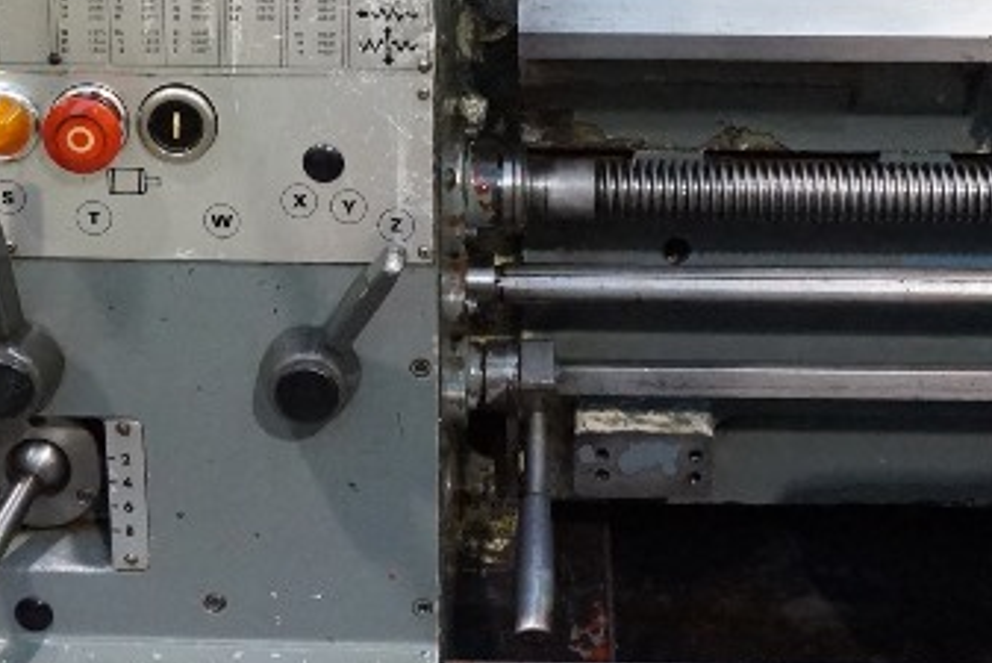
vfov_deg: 18.0
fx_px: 2012
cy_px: -66
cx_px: 480
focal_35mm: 73
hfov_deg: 27.7
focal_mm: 16
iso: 3200
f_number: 5
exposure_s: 1/30
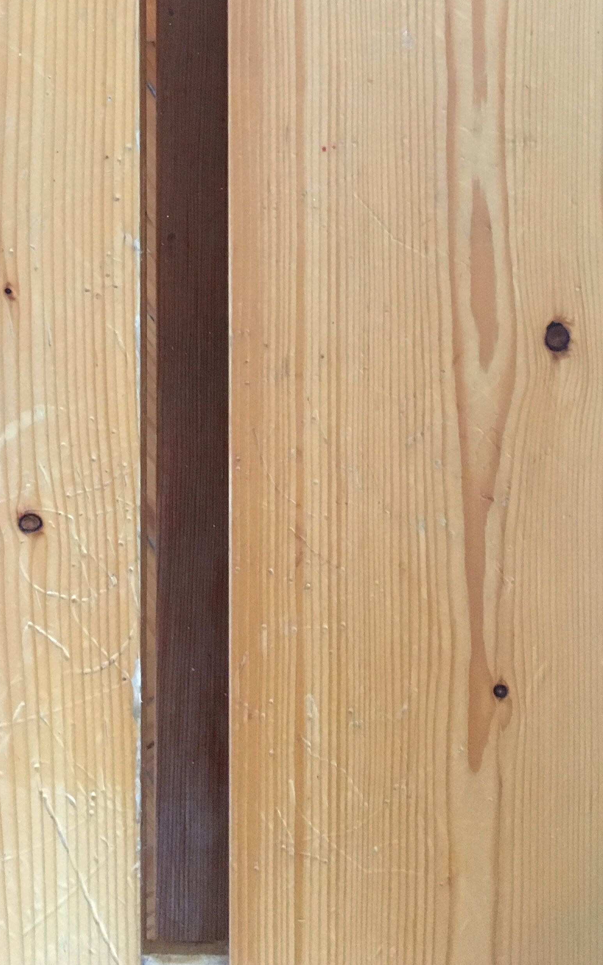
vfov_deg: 39.3
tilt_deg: -87.8
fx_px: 1315
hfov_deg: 25.7
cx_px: 197
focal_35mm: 50
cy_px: 251
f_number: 2.2
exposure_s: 1/17
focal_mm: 4.15
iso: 200
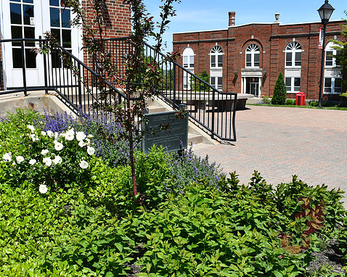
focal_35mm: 41
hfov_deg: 44.7
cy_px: 138
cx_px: 150
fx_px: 421
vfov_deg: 36.5
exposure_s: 1/250
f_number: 9
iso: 100
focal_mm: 24
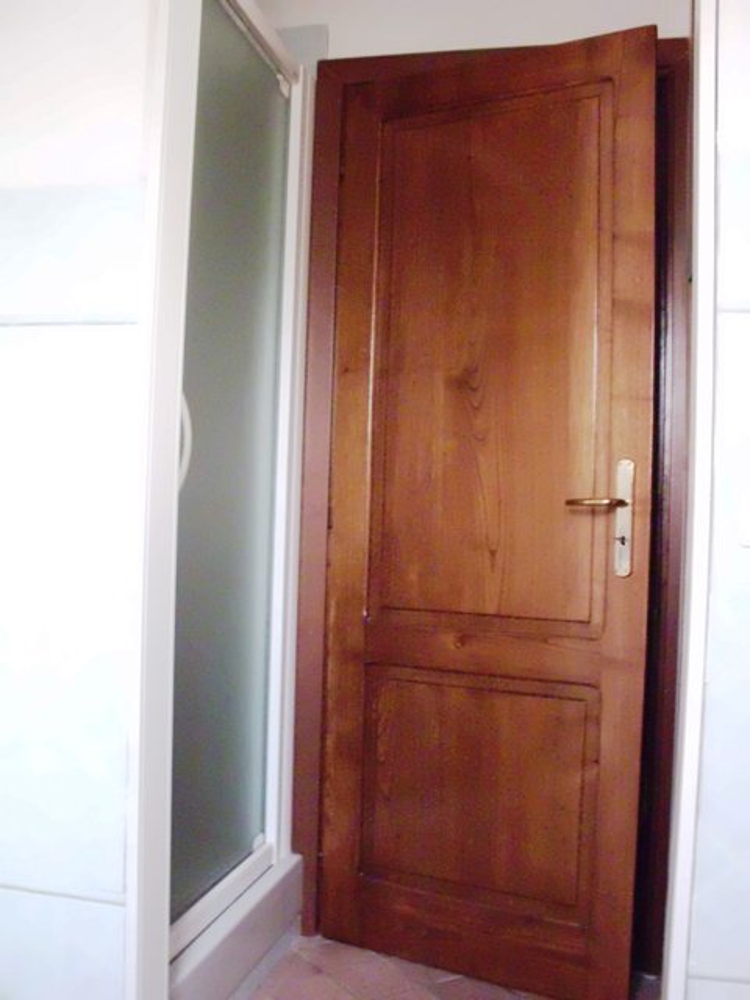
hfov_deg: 39.7
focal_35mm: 36
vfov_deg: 51.4
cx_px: 375
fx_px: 1040
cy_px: 500
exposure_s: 1/100
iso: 800
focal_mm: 6.3
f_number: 2.9
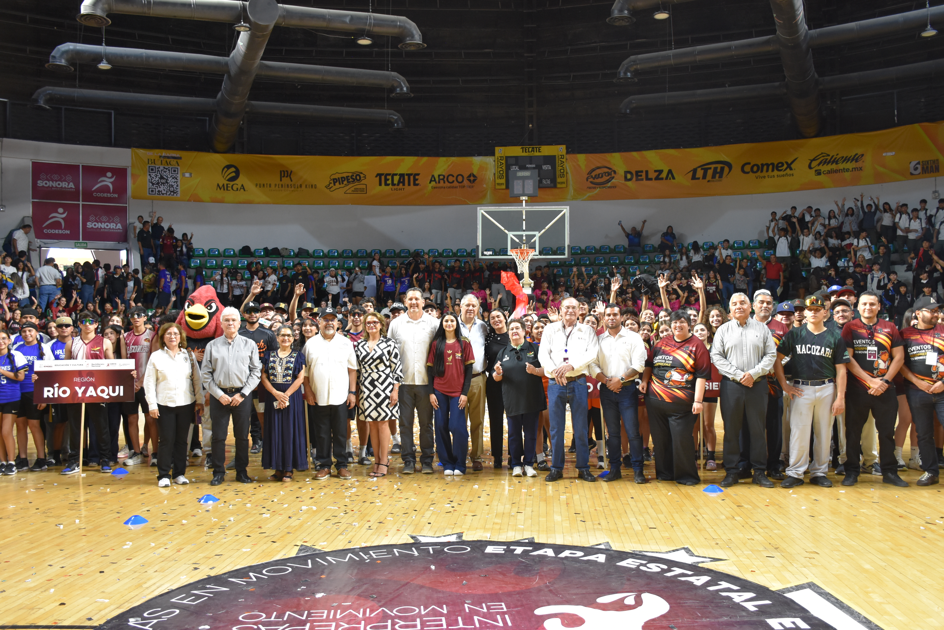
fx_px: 866
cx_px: 472
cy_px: 315
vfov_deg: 40.0
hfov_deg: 57.2
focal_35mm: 33
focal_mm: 22
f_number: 4.5
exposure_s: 1/80
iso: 800
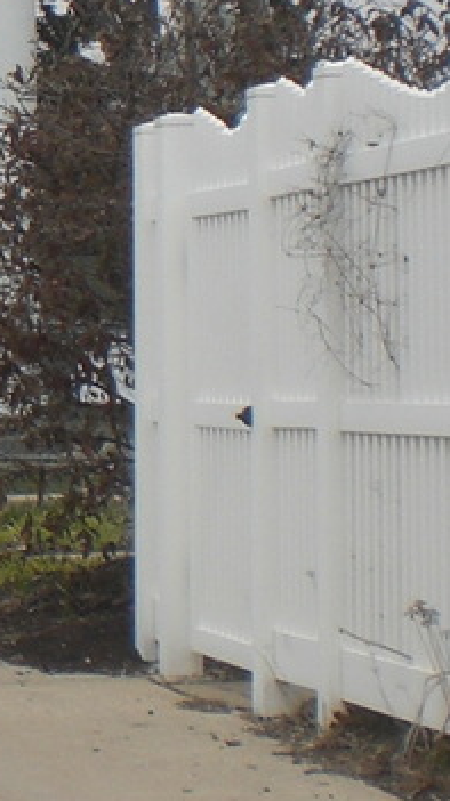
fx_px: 3612
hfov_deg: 6.7
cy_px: 361
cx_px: -692
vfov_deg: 12.7
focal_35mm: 170
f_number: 4.4
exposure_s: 1/400
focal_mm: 6.3
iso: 50
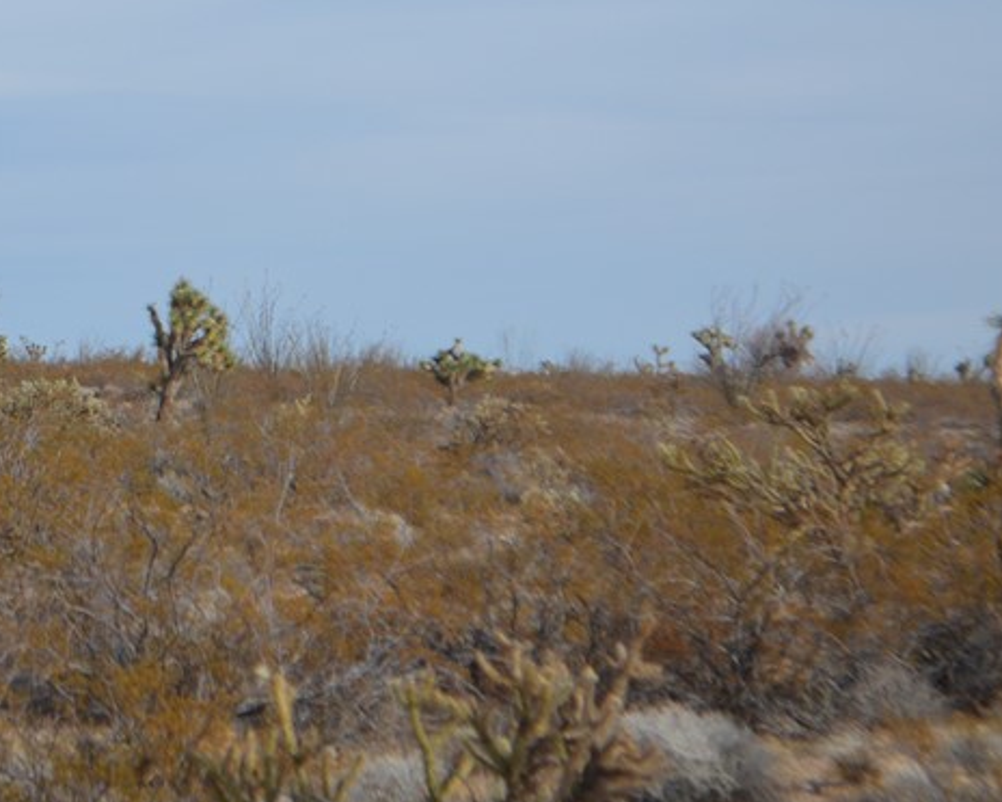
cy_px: 290
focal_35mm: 181
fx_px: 5369
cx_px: 15
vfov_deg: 8.5
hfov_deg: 10.6
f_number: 7.1
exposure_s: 1/1600
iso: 400
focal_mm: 55
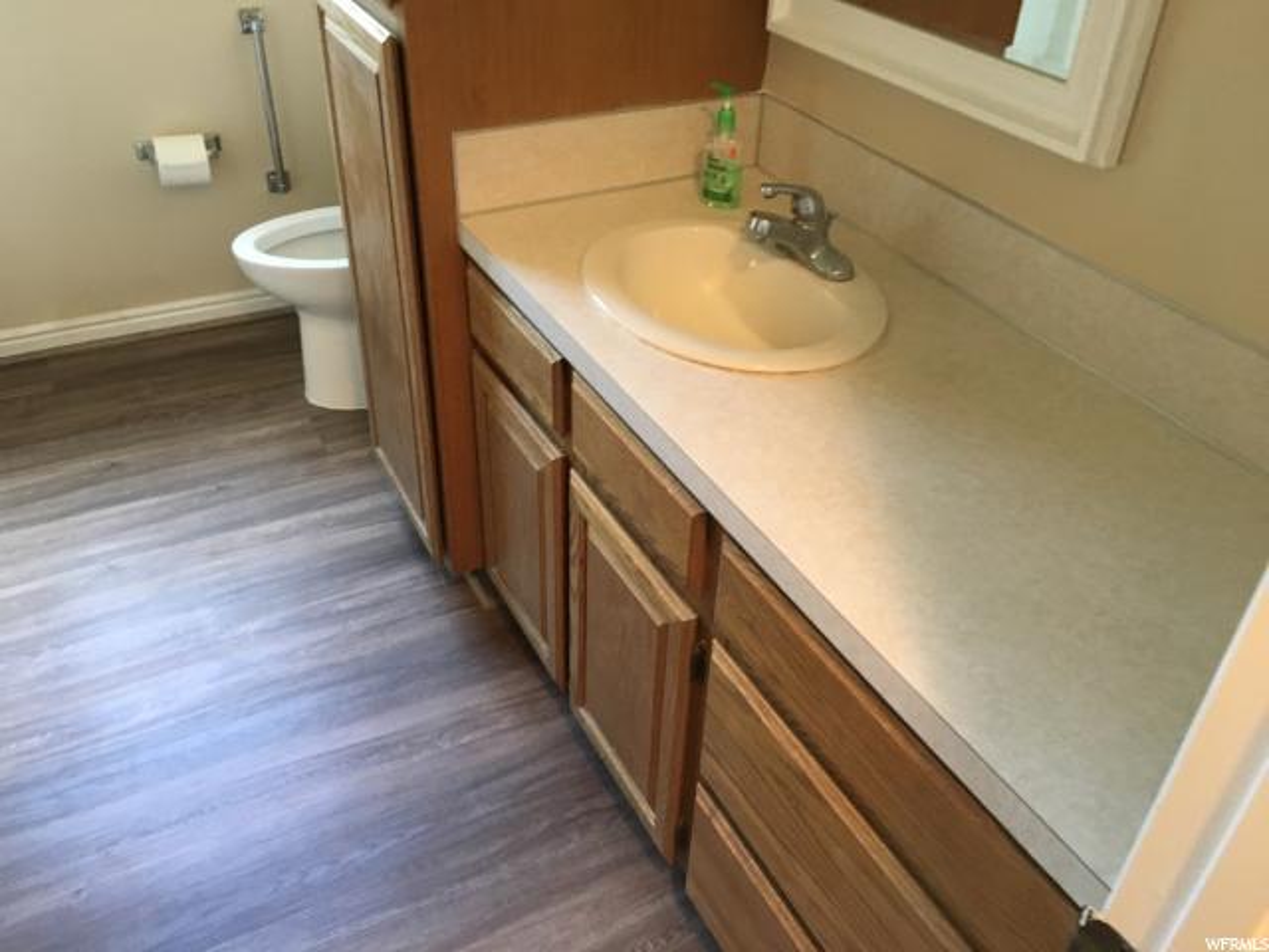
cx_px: 634
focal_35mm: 29
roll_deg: -1.7
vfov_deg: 48.2
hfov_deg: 61.7
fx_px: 1063
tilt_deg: -34.6
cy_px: 476
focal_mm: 4.15
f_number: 2.2
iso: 200
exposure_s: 1/30
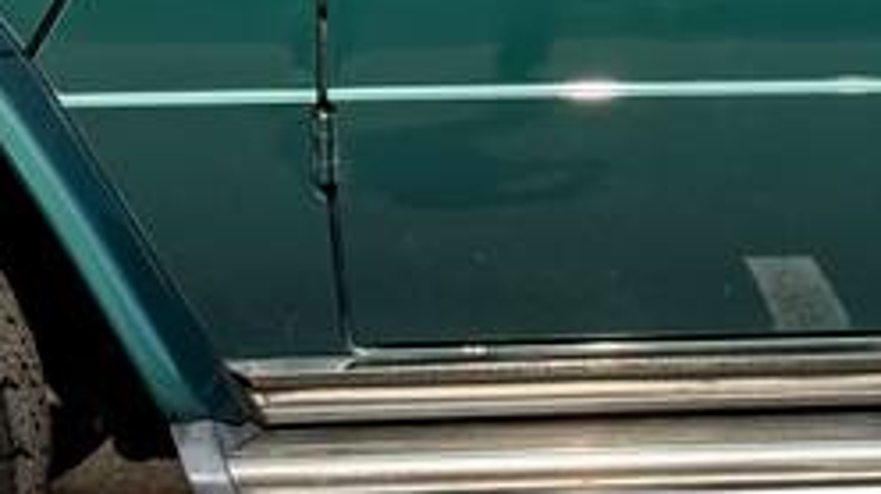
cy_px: -128
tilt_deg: -1.3
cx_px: 895
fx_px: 3151
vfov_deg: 8.8
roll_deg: -1.6
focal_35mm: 135
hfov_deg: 15.6
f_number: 1.78
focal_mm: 6.76
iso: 100
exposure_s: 1/3096
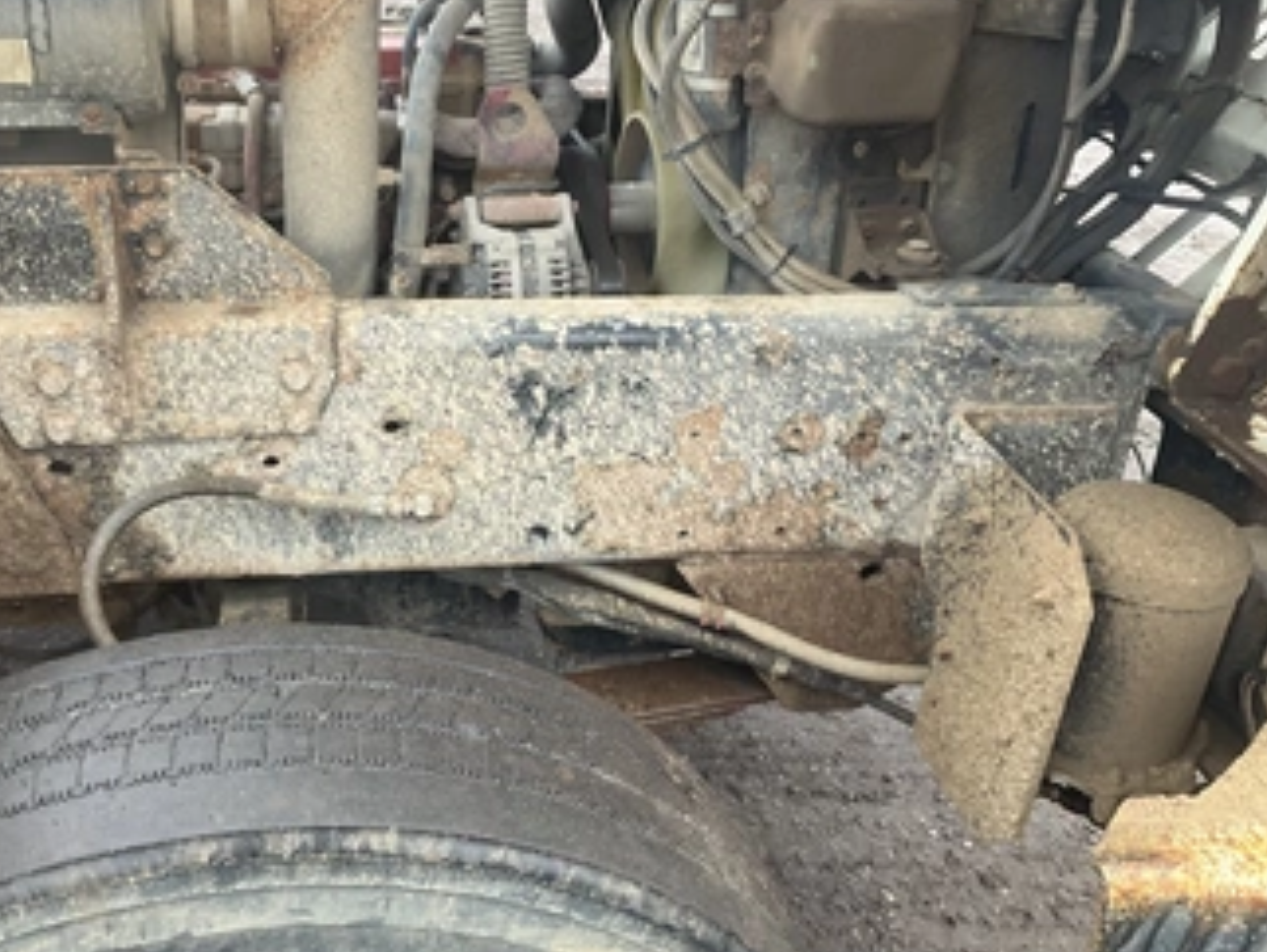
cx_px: 488
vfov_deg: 39.6
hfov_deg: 50.9
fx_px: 1319
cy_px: 405
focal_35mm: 36
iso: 50
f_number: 1.8
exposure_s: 1/122
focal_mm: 3
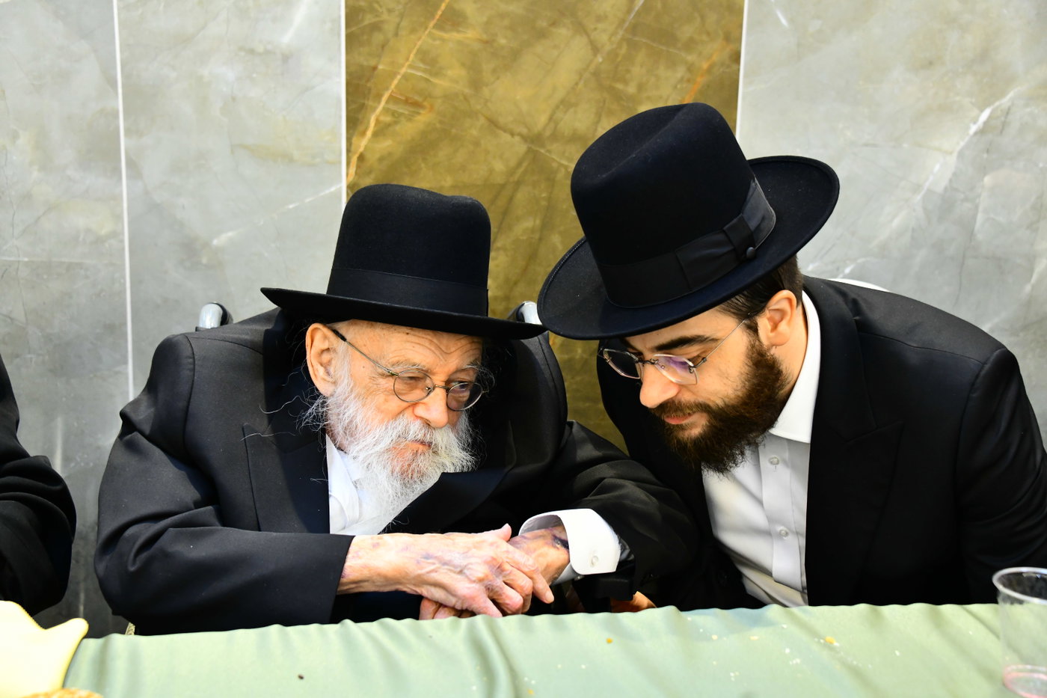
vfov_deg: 21.9
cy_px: 349
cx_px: 524
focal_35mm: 62
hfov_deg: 32.4
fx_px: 1803
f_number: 5.6
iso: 3200
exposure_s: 1/160
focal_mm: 62
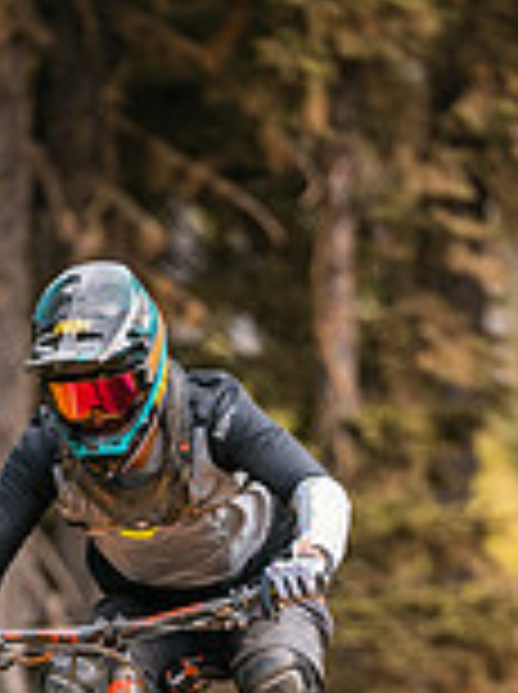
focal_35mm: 725
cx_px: 149
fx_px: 14506
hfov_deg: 2.0
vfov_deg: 2.7
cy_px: 774
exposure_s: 1/1600
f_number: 2.8
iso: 560
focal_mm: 200
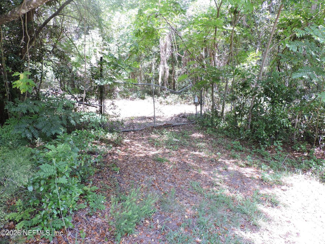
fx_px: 225
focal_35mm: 24
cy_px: 122
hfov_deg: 71.6
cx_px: 162
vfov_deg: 56.8
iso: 100
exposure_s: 1/60
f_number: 3
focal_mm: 4.3
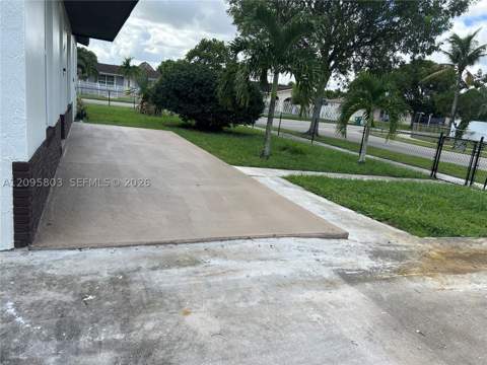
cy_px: 182
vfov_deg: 53.1
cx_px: 244
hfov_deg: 67.3
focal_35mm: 26
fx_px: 366
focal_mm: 5.7
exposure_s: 1/1779
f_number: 1.5
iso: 50
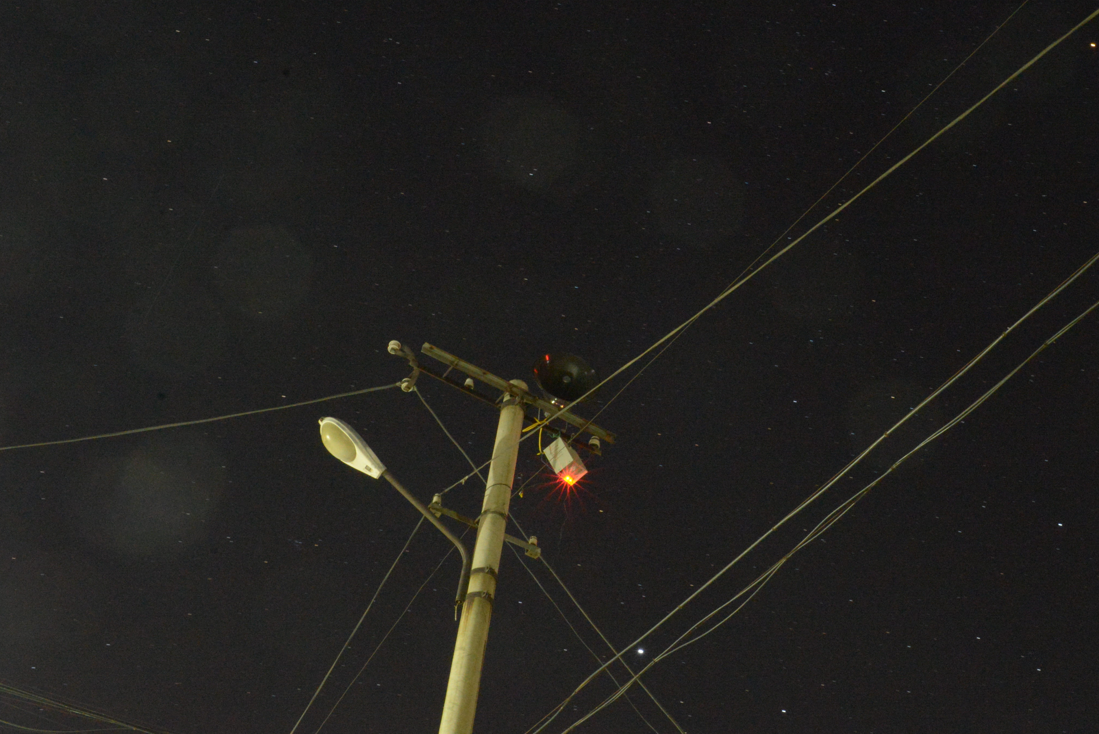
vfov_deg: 26.0
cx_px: 800
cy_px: 292
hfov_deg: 37.4
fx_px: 1588
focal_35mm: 52
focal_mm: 35
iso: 6400
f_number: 16
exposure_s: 25
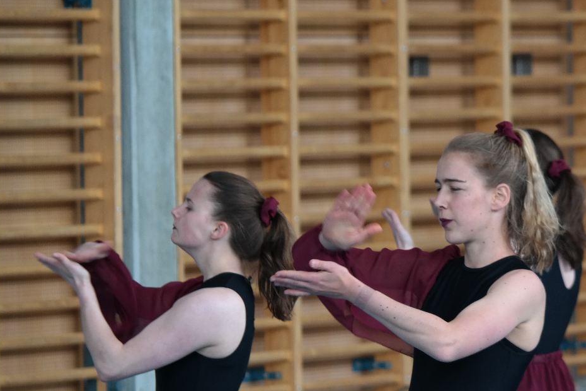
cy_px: 243
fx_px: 5599
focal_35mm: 344
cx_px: 429
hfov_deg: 6.0
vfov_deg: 4.0
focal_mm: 130
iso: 400
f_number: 5
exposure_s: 1/125
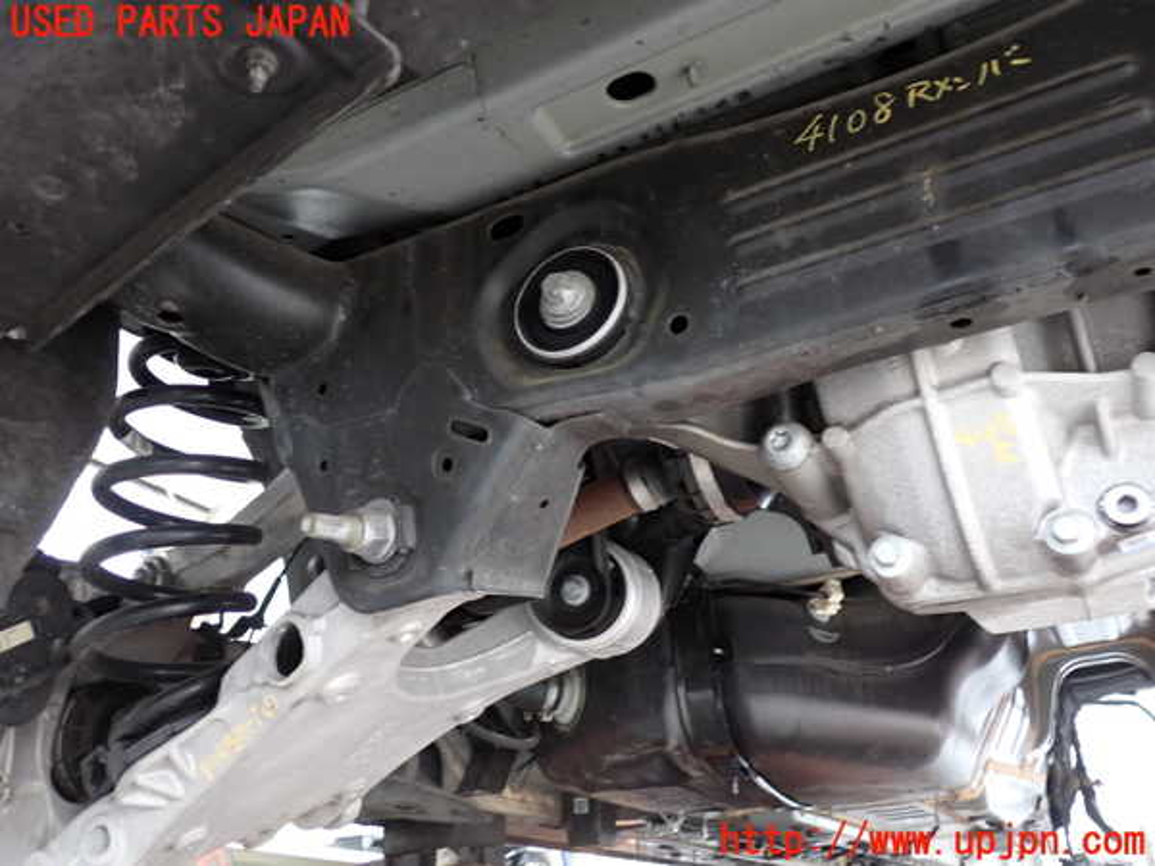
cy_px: 433
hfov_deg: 60.0
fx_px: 1001
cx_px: 578
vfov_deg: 46.8
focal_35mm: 30
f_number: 2.3
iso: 200
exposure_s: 1/30
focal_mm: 5.4
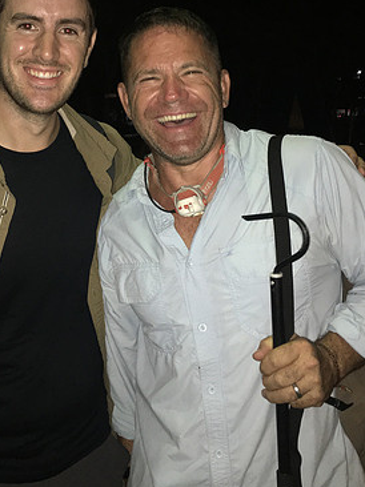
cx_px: 125
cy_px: 165
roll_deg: +0.8
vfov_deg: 40.8
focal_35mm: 46
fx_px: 647
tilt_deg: -3.9
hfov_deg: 31.3
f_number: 2.2
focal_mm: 4.15
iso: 80
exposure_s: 1/17
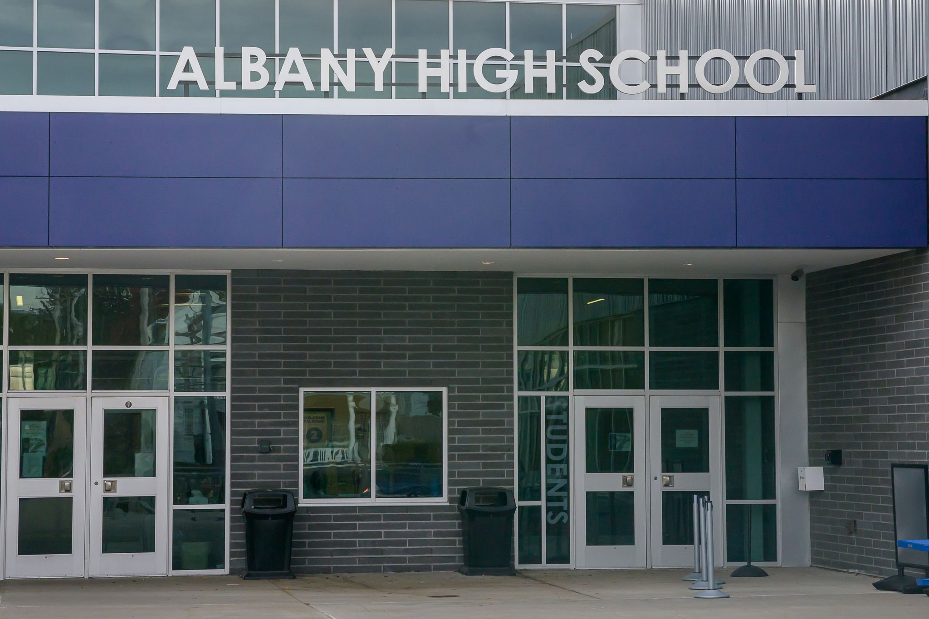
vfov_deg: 14.4
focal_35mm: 95
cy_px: 271
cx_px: 500
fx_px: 2443
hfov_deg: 21.5
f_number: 11
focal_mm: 54
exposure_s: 1/200
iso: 500
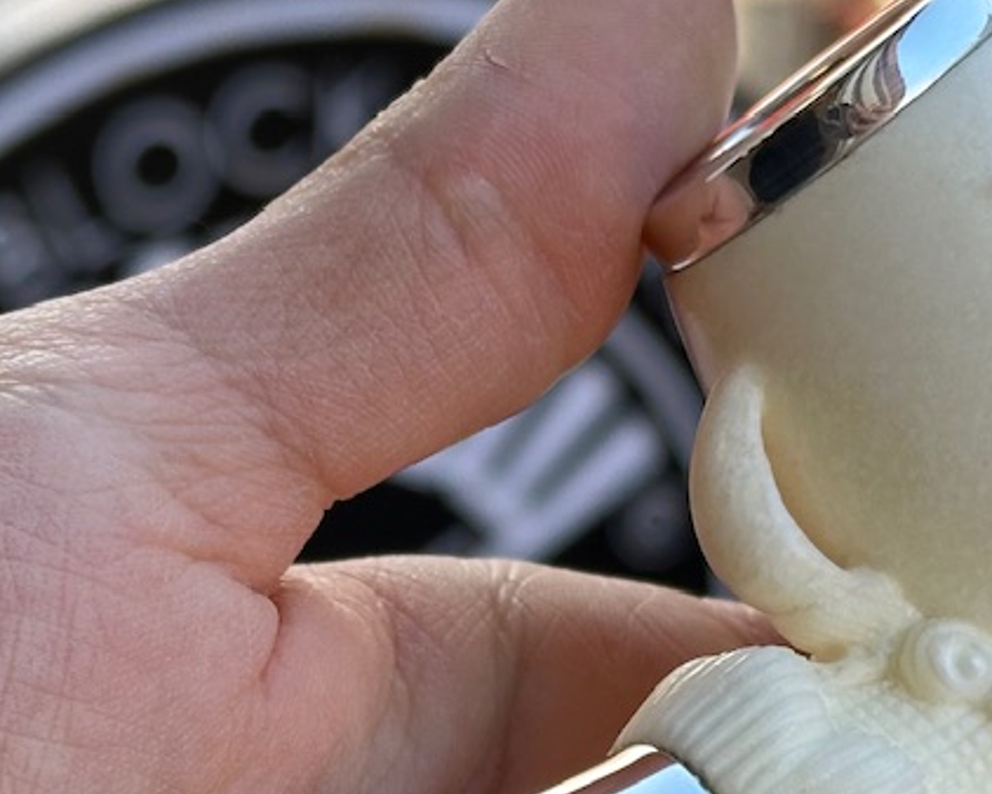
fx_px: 4171
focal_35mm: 142
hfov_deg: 13.6
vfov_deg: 10.8
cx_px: 543
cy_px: 679
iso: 64
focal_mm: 6.86
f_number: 1.78
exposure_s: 1/478
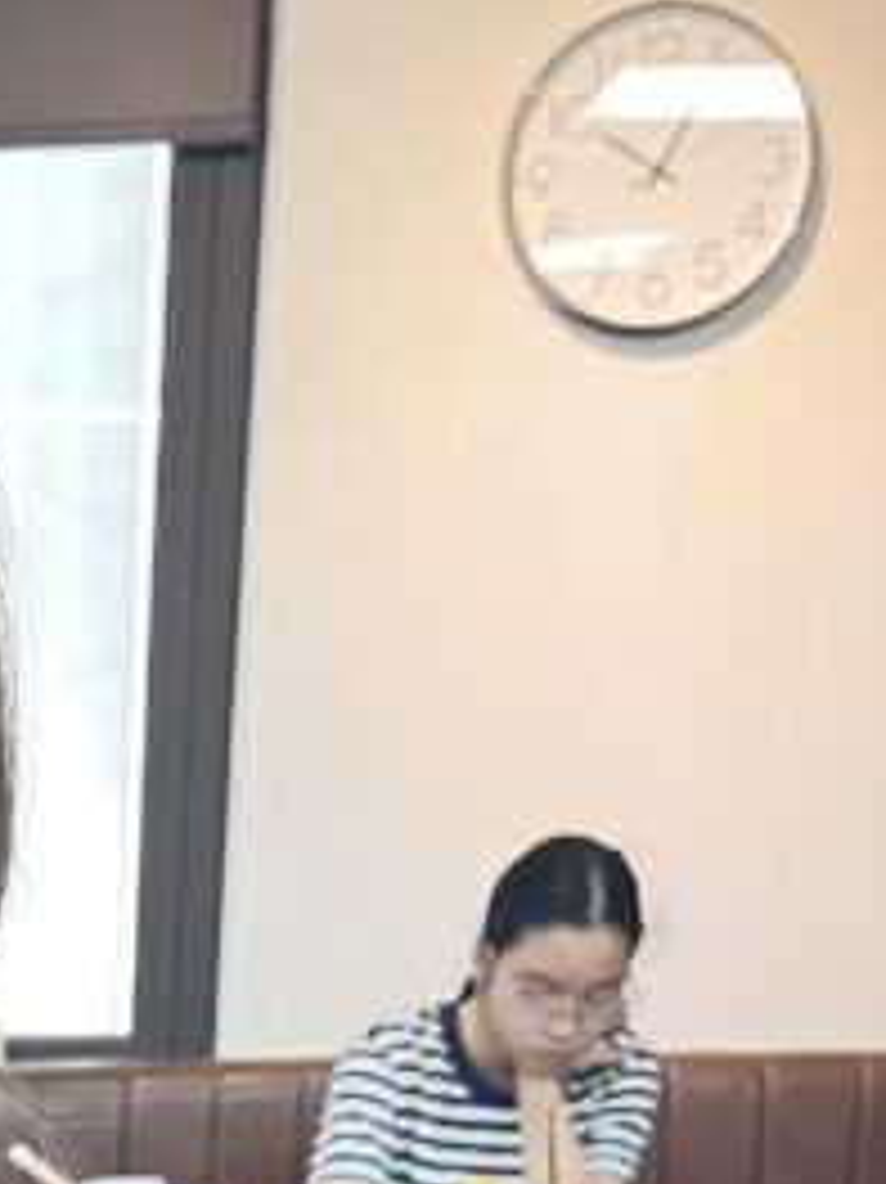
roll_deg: +1.6
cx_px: -499
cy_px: 1949
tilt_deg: -17.6
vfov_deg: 17.7
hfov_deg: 14.4
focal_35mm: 95
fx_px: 3245
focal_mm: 5.1
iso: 125
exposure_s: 1/62
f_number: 1.6
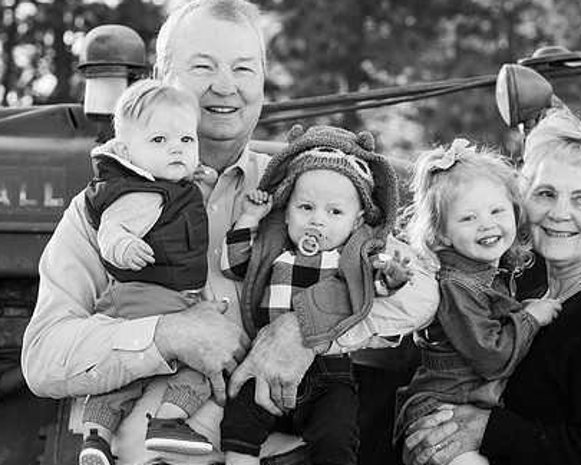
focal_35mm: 164
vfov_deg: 9.4
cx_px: 307
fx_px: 2820
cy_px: 259
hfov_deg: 11.8
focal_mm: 122
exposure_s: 1/320
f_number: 7.1
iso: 1000
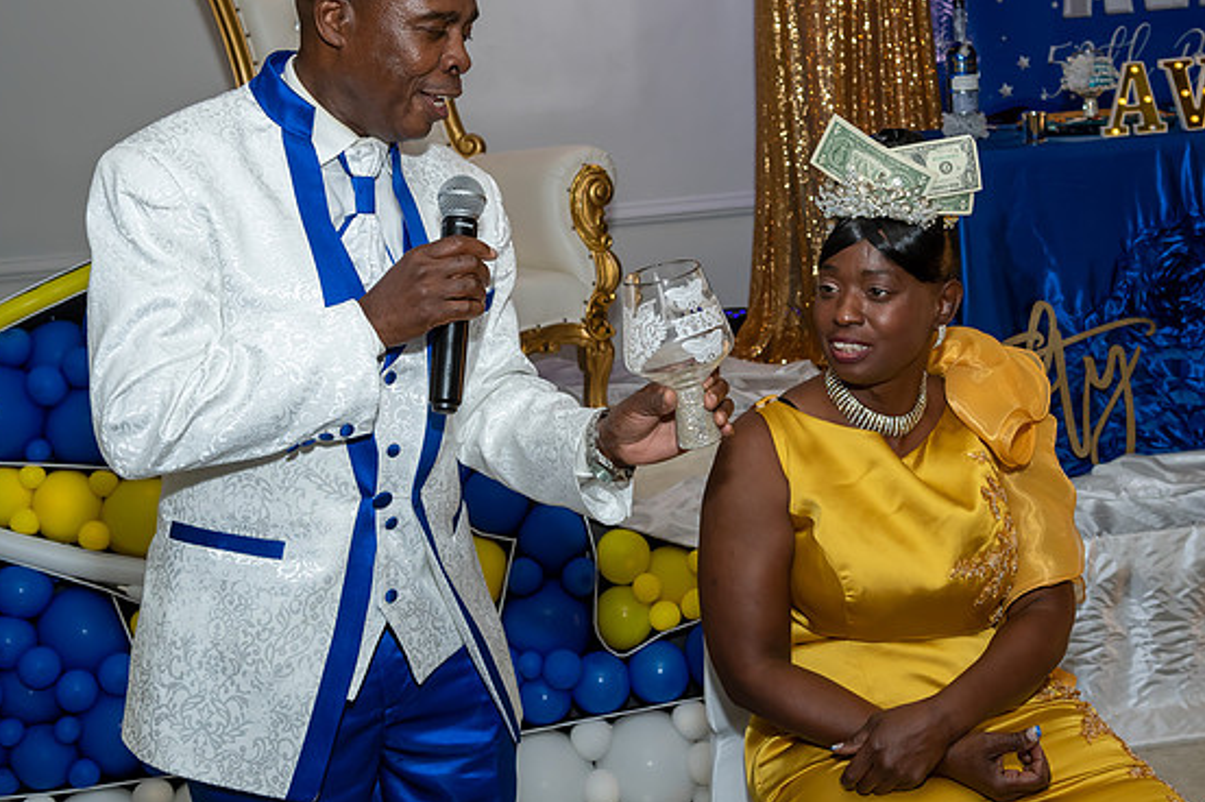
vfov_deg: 24.6
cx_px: 700
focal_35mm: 55
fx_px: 1840
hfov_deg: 36.2
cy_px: 327
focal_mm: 30
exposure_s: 1/250
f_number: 6.3
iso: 500
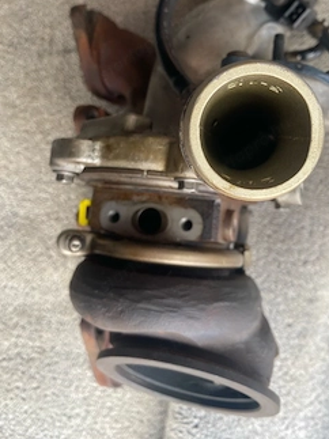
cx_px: 178
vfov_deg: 57.7
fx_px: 393
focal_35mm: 31
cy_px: 169
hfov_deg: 45.4
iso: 40
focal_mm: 4.25
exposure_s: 1/121
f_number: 1.8
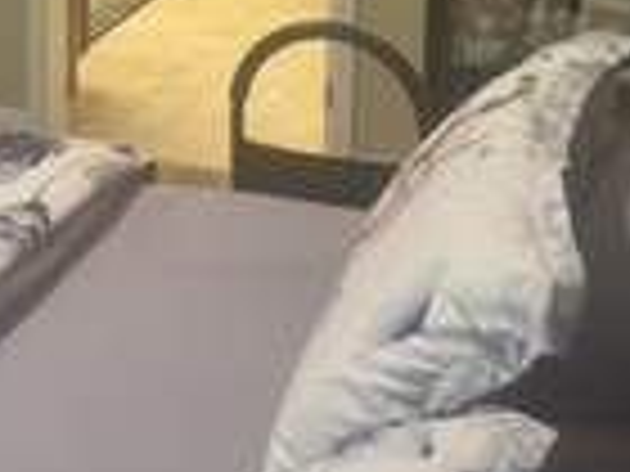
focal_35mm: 82
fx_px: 1492
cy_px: -128
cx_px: 90
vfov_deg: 17.0
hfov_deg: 23.3
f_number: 1.78
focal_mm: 6.76
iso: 160
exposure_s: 1/60
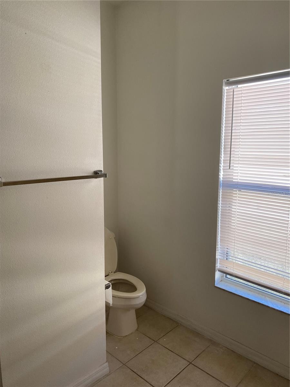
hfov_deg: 53.1
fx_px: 290
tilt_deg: -6.1
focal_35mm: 26
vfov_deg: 67.3
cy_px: 194
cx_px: 145
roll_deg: +1.2
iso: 80
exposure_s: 1/121
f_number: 1.8
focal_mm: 4.25
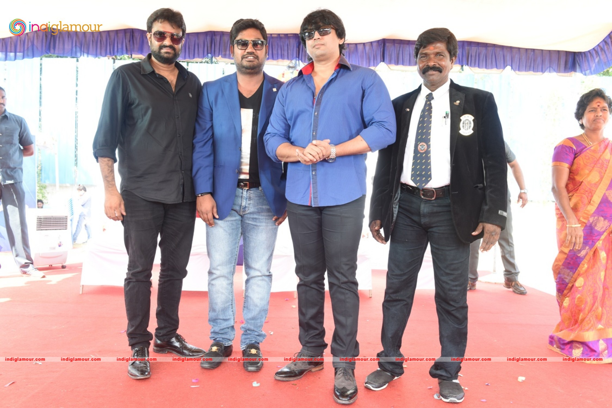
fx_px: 527
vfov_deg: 42.3
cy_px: 204
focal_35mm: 31
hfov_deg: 60.3
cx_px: 306
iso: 500
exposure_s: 1/60
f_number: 6.3
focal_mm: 31
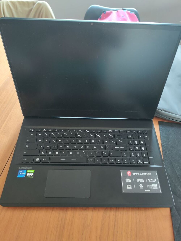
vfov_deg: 73.9
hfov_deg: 58.9
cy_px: 120
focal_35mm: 23
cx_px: 90
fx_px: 160
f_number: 1.69
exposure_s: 1/25
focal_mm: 7.01
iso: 3211
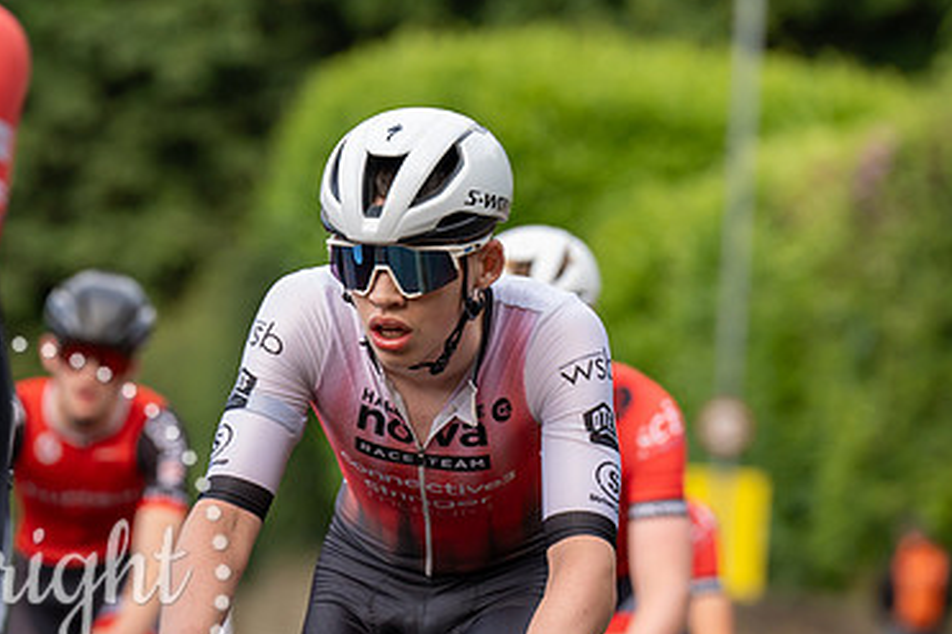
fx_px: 8273
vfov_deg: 4.4
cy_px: 445
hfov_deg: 6.6
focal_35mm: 313
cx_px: 387
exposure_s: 1/640
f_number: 4.5
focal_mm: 200
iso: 400
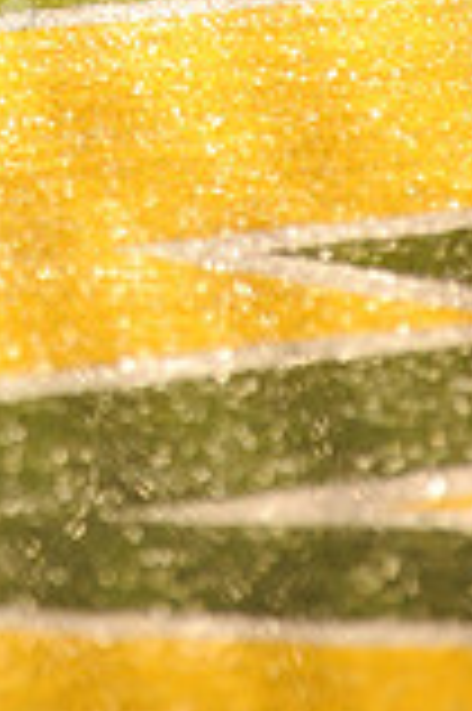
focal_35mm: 734
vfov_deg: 2.8
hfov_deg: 1.9
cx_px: -220
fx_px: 14466
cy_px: -468
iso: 4000
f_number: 4.5
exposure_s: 1/160
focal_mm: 200
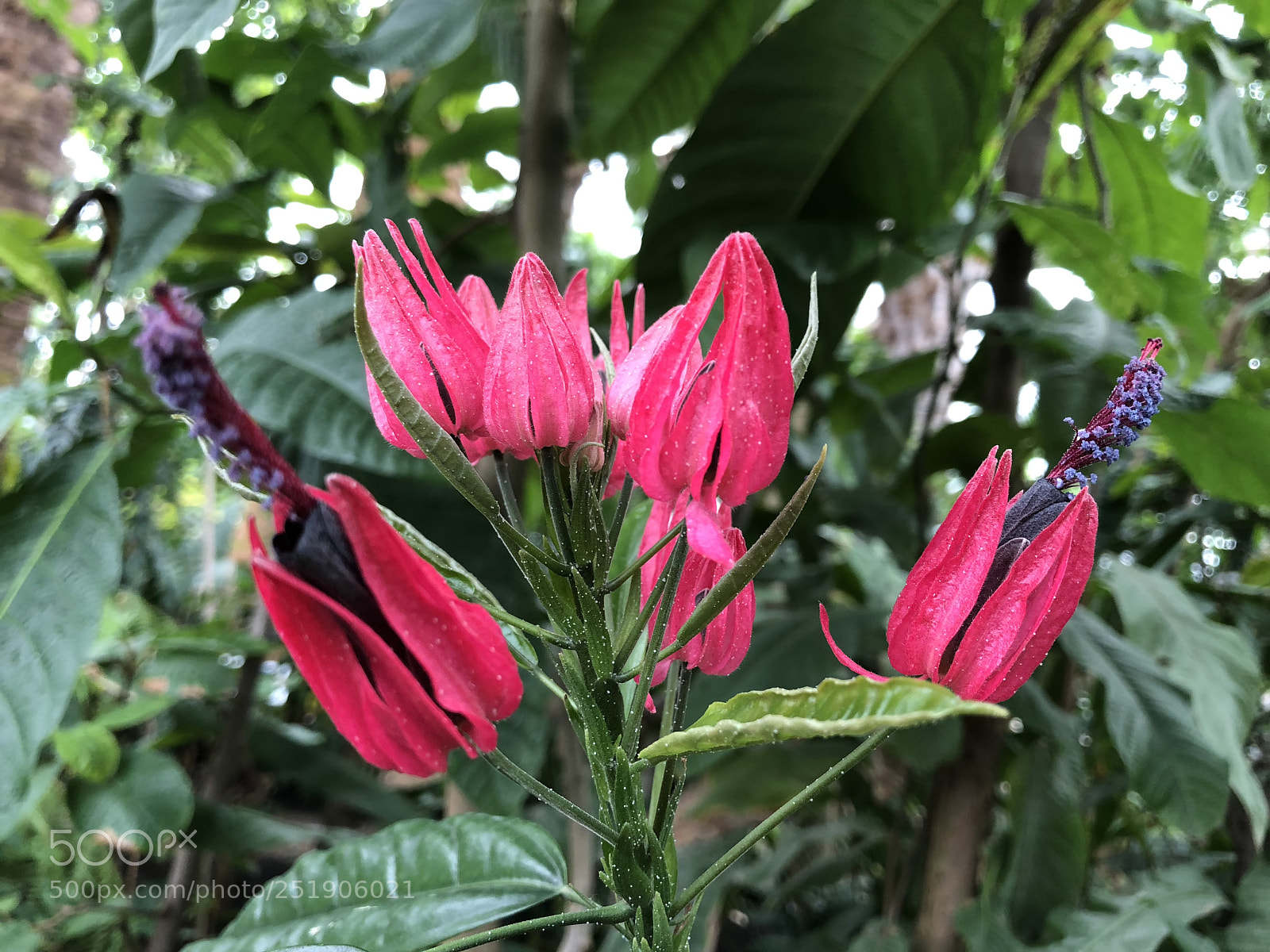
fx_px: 1027
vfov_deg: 49.7
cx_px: 635
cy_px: 476
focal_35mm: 28
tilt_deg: +5.2
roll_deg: -9.1
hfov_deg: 63.4
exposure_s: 1/30
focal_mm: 4
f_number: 1.8
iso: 25
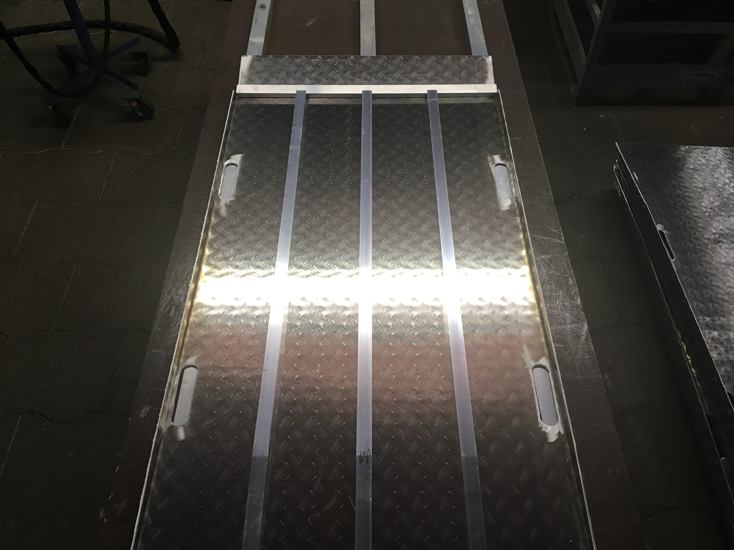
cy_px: 275
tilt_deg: -52.7
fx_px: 615
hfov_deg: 61.7
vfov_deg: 48.2
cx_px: 367
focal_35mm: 29
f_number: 2.2
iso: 50
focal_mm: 4.15
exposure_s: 1/33
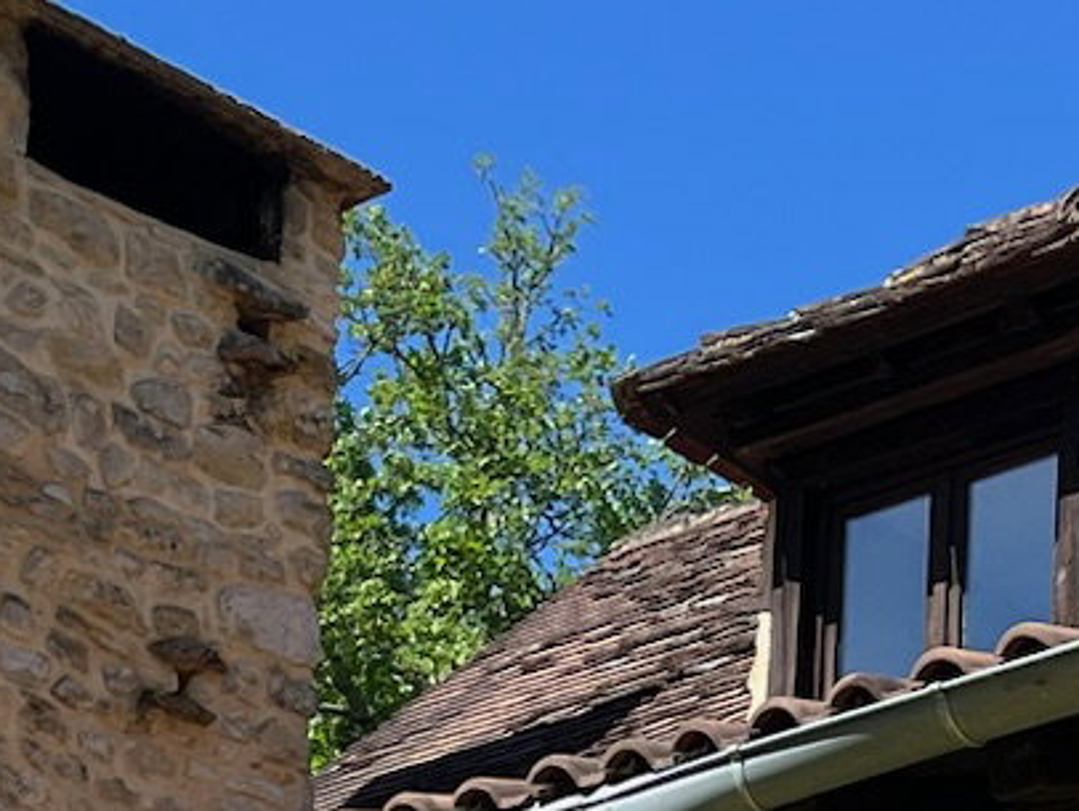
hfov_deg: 14.8
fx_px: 4086
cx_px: 1050
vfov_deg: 10.2
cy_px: 1755
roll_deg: -2.2
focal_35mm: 131
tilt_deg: +7.7
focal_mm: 5.1
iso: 50
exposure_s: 1/1580
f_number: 1.6
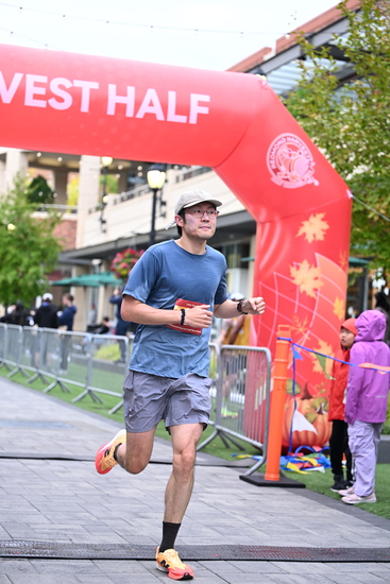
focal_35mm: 70
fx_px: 1137
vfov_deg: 28.8
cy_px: 292
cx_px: 195
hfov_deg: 19.5
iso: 1000
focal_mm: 70
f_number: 2.8
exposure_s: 1/1250
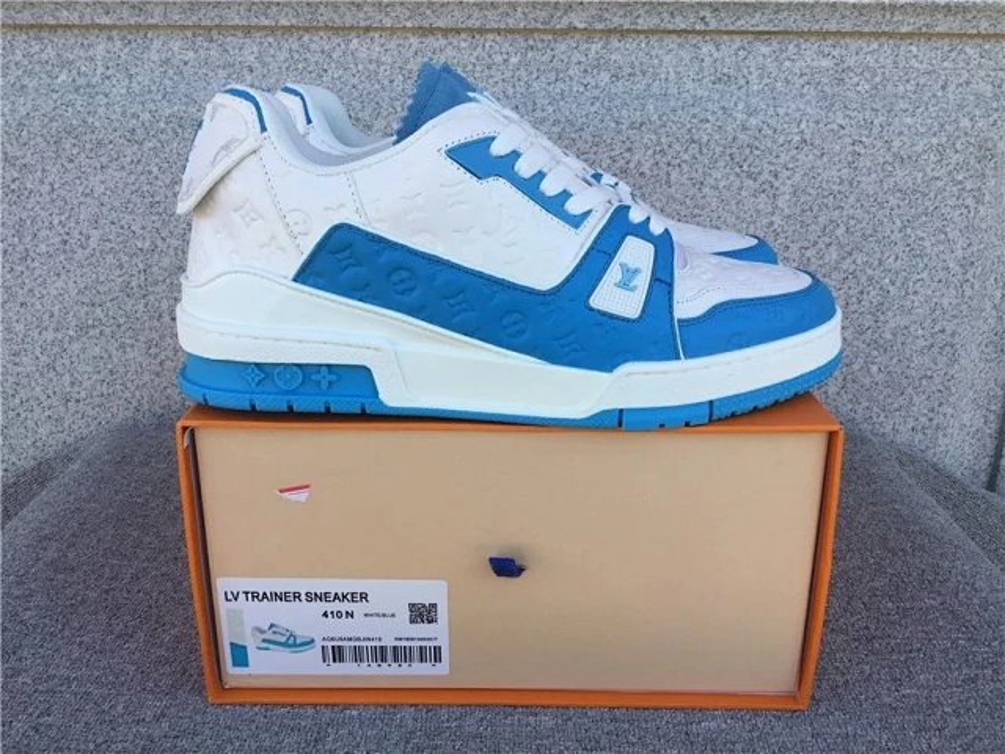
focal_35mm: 31
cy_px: 377
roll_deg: -0.1
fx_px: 900
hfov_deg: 58.4
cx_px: 502
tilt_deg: -18.9
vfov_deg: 45.4
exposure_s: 1/287
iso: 25
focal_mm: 3.3
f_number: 2.4
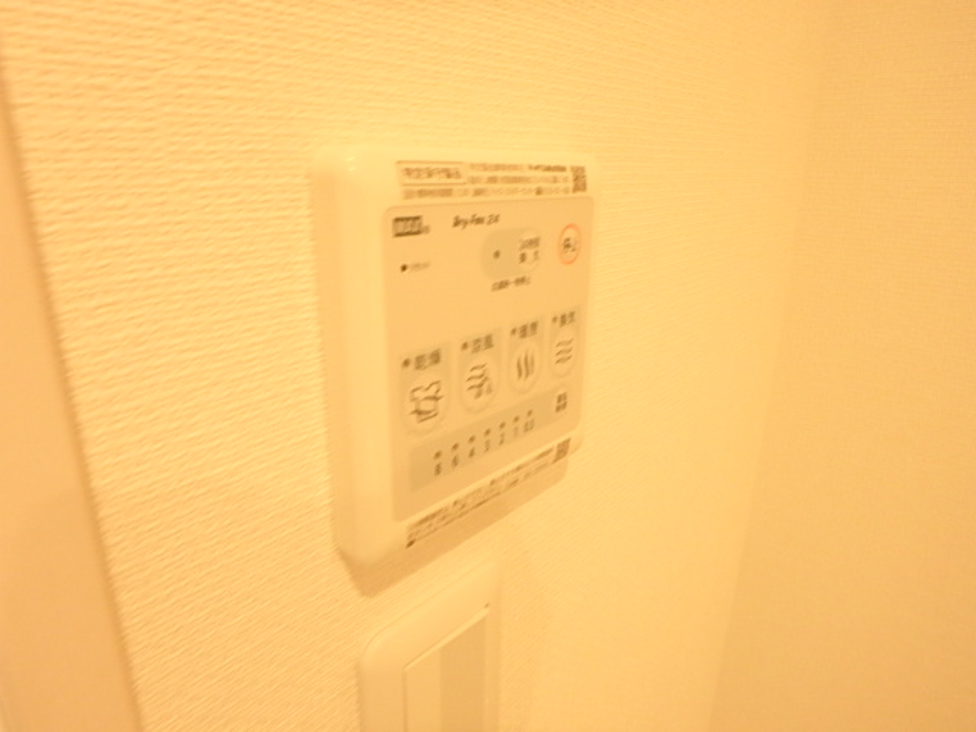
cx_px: 488
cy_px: 366
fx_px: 592
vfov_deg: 63.4
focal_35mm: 21
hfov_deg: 79.0
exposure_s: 1/30
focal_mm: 3.7
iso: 400
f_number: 3.5
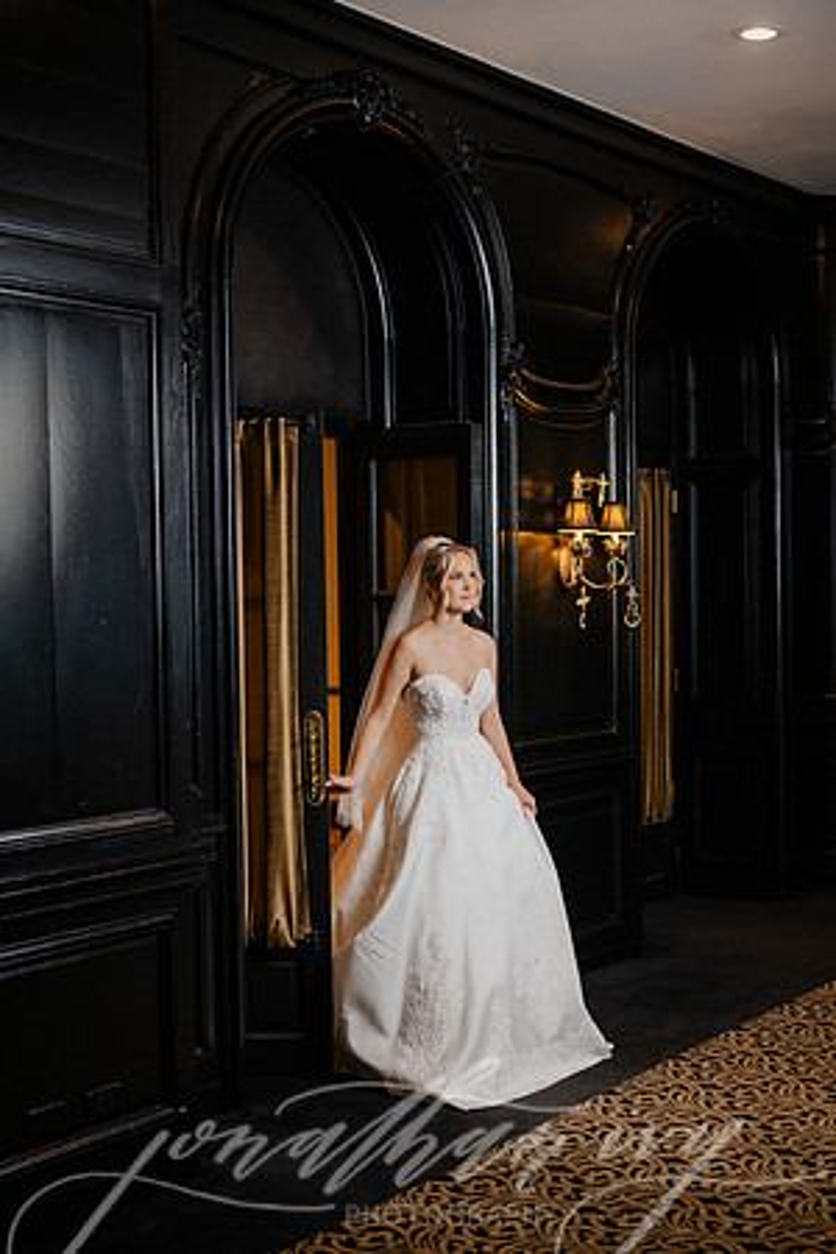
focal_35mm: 50
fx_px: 1742
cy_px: 627
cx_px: 418
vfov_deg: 39.6
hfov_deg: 27.0
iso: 200
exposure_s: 1/80
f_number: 2
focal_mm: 50
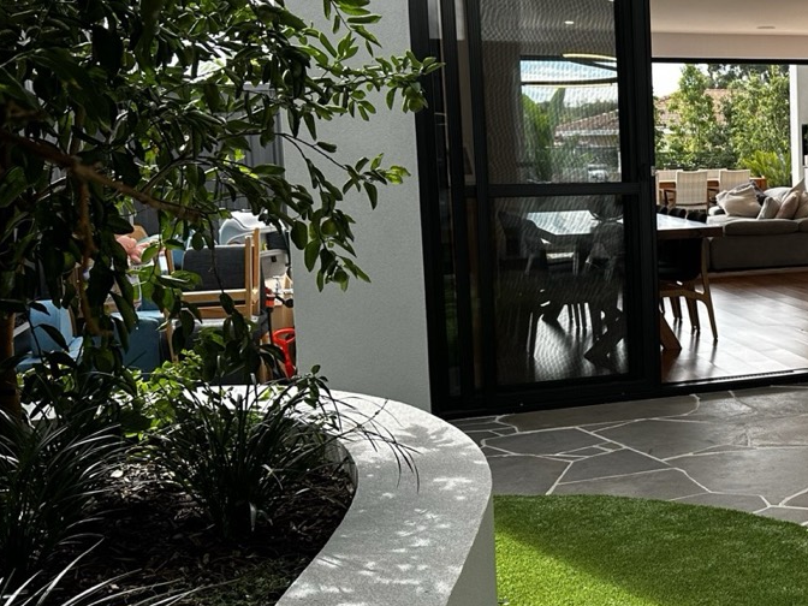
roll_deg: +0.8
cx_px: 819
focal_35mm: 50
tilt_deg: -5.9
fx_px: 1167
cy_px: 246
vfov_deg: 29.0
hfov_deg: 34.5
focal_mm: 6.86
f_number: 1.78
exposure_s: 1/580
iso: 80
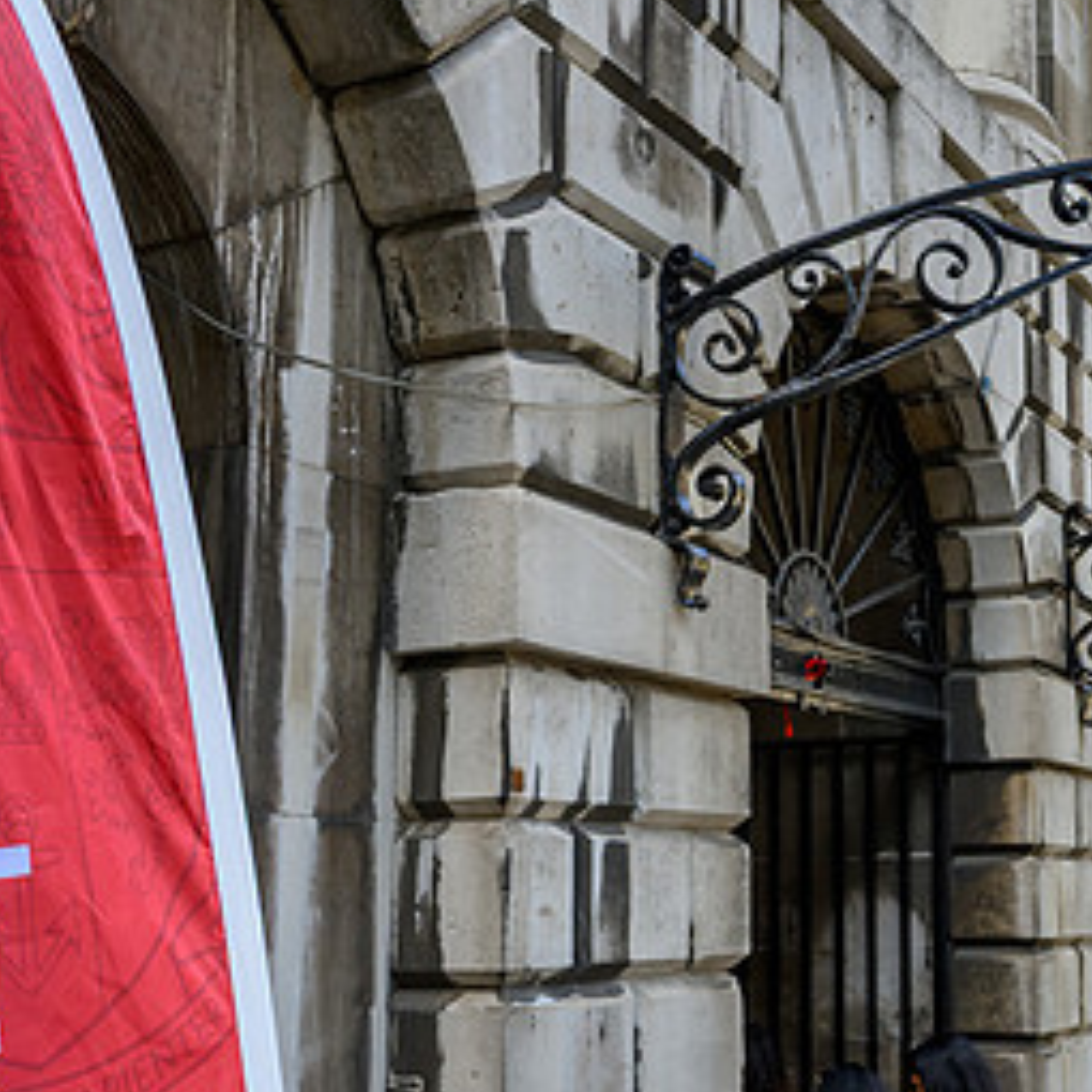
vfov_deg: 33.9
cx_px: 874
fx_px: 1785
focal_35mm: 50
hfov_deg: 33.1
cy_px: 657
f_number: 4
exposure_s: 1/1250
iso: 900
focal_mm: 24
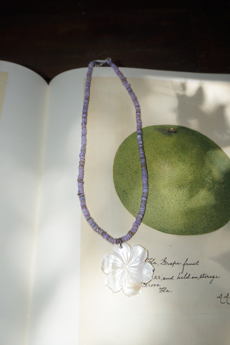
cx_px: 115
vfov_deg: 59.5
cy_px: 172
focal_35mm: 32
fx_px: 302
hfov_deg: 41.7
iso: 100
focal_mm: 21
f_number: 6.3
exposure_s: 1/100
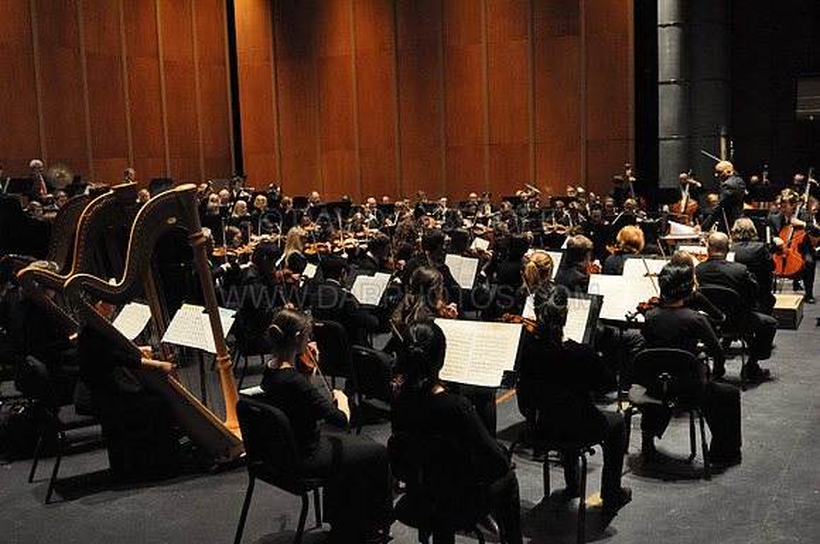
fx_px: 819
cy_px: 272
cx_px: 410
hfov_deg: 53.2
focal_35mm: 36
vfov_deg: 36.8
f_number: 2.8
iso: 3200
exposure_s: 1/320
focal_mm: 24
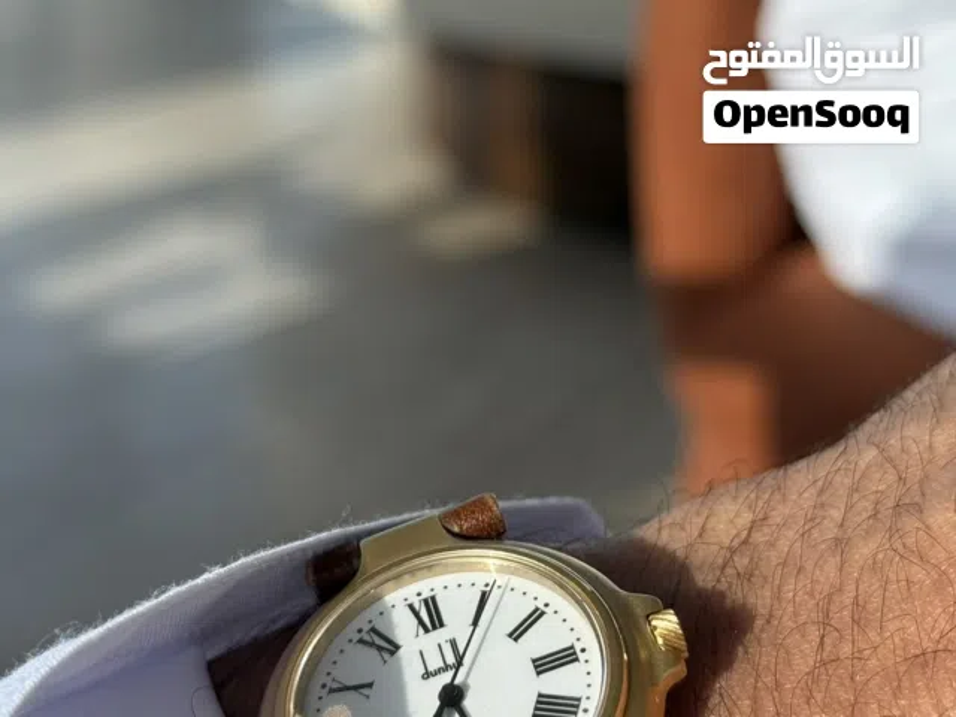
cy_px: 358
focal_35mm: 48
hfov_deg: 39.7
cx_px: 478
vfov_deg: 30.3
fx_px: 1326
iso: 64
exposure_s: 1/1307
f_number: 1.78
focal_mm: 6.76
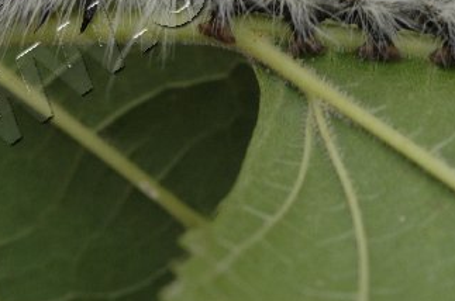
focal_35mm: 390
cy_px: -8
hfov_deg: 5.3
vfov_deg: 3.5
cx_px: 239
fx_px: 4922
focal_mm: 105
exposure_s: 1/80
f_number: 10
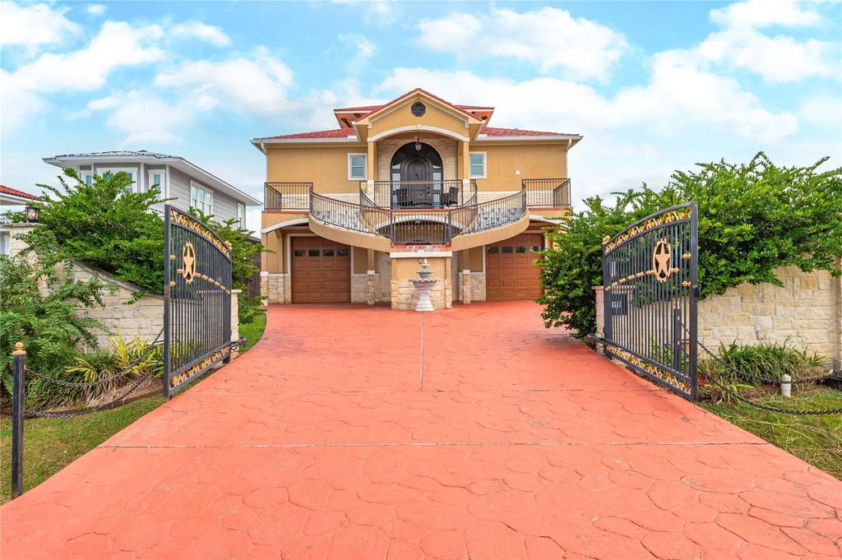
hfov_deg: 81.2
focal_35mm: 21
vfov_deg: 59.4
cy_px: 280
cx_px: 421
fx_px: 491
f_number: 13
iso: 125
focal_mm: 21
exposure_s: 1/80
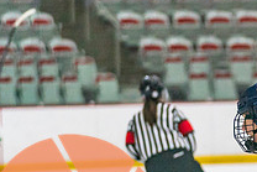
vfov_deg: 3.1
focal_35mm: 448
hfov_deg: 4.6
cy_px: 219
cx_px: 300
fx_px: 3200
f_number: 2.8
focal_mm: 125
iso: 3200
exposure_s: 1/1250
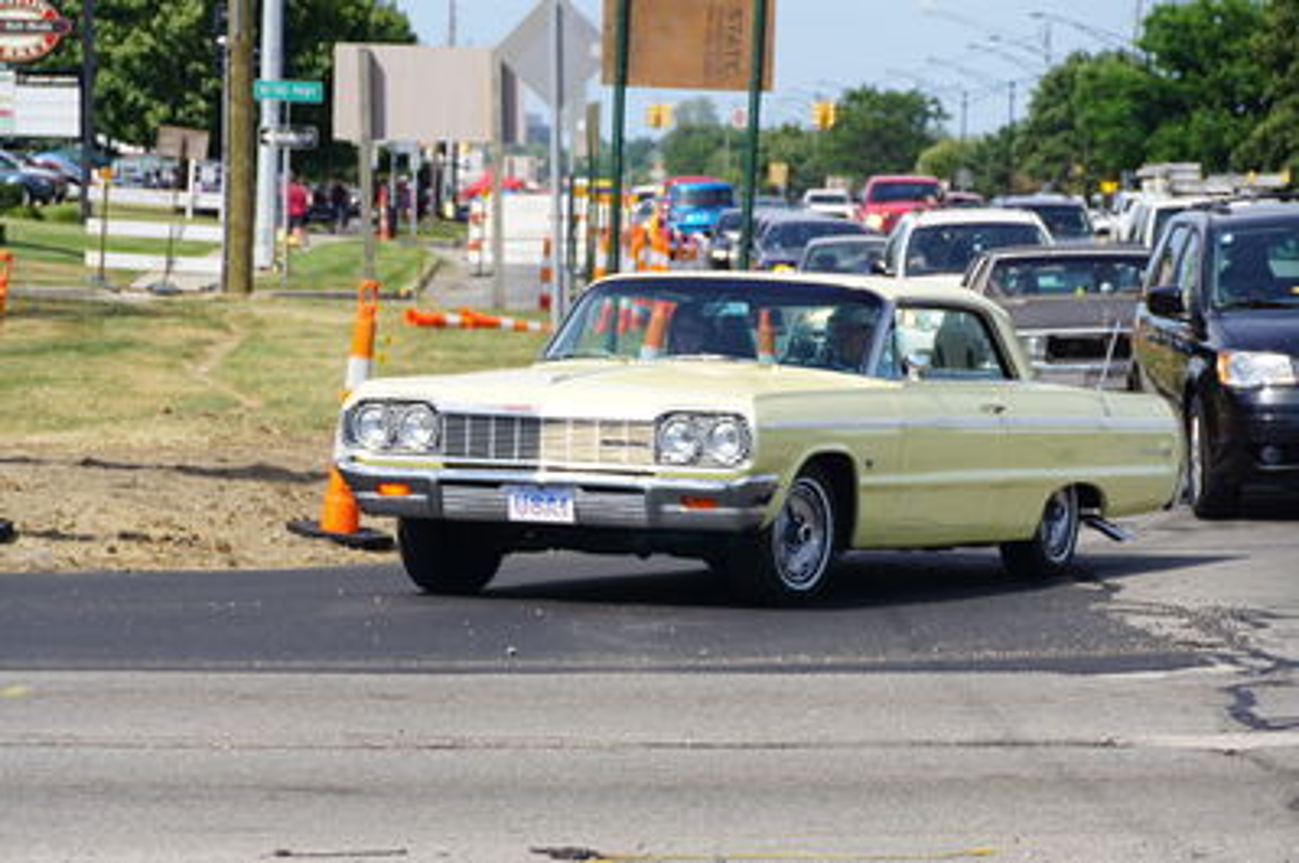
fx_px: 7028
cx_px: 650
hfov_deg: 10.6
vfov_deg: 7.0
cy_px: 432
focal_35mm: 195
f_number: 7.1
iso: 100
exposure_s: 1/250
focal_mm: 130
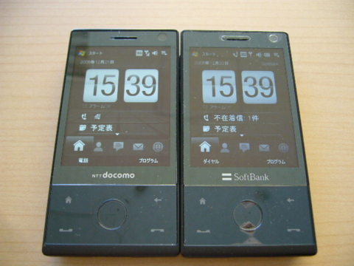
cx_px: 177
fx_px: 358
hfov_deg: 52.6
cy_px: 133
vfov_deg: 40.7
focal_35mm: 35
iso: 125
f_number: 2.8
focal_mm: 5.8
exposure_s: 1/15
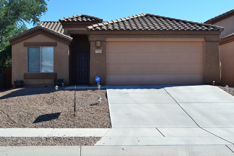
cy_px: 78
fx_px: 292
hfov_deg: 43.6
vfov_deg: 29.9
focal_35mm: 45
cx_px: 117
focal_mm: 30
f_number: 11
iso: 400
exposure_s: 1/400
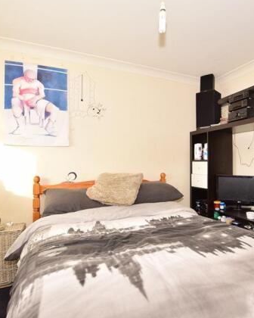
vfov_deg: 75.0
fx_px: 207
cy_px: 157
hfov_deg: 62.2
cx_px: 160
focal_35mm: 22
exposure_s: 1/80
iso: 200
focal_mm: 10
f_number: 5
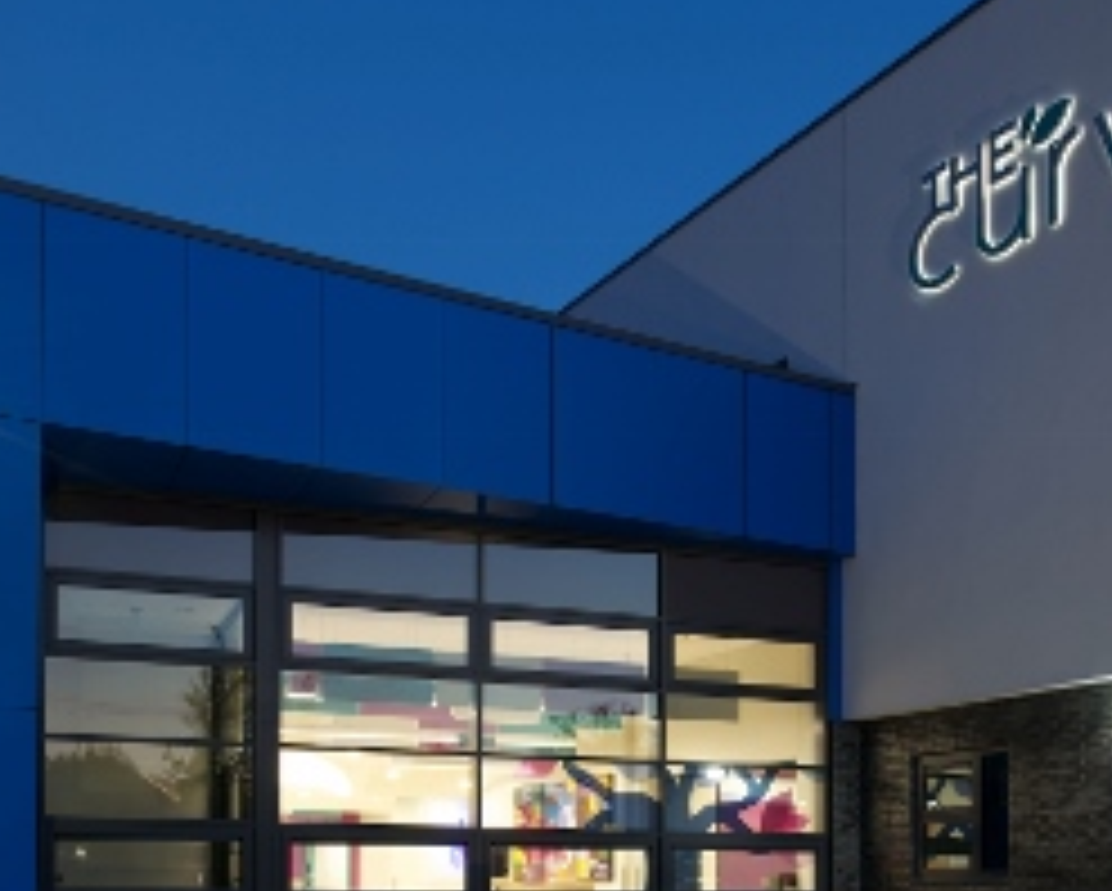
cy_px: 482
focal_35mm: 41
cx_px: 509
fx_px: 1350
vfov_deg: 36.5
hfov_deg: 44.7
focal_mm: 24
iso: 50
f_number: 11
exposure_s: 2.5
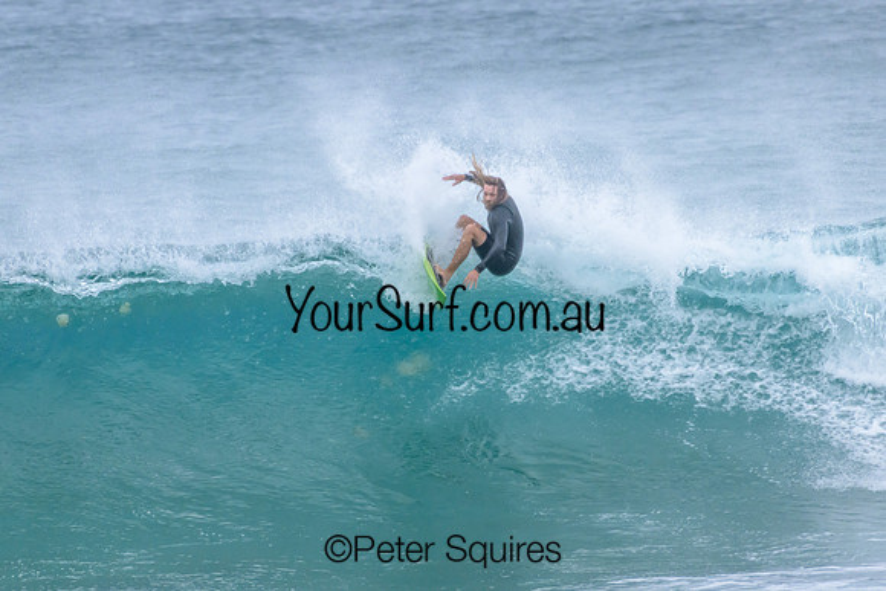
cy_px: 296
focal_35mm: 900
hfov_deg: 2.3
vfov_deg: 1.5
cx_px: 443
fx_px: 22154
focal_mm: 900
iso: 3600
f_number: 11
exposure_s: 1/2000
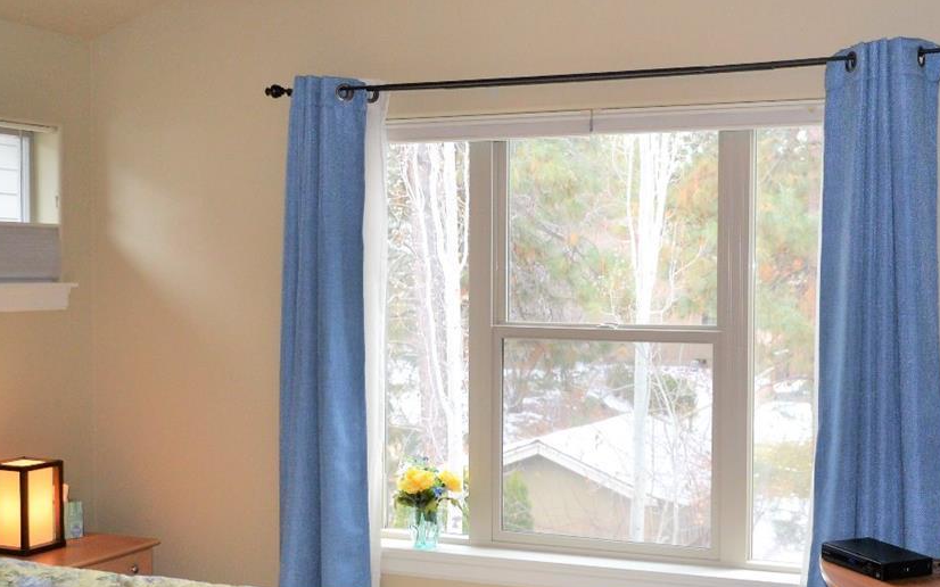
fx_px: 1281
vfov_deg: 25.8
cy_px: 312
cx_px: 569
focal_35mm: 50
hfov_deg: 40.1
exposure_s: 1/200
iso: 560
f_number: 3.5
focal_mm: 18
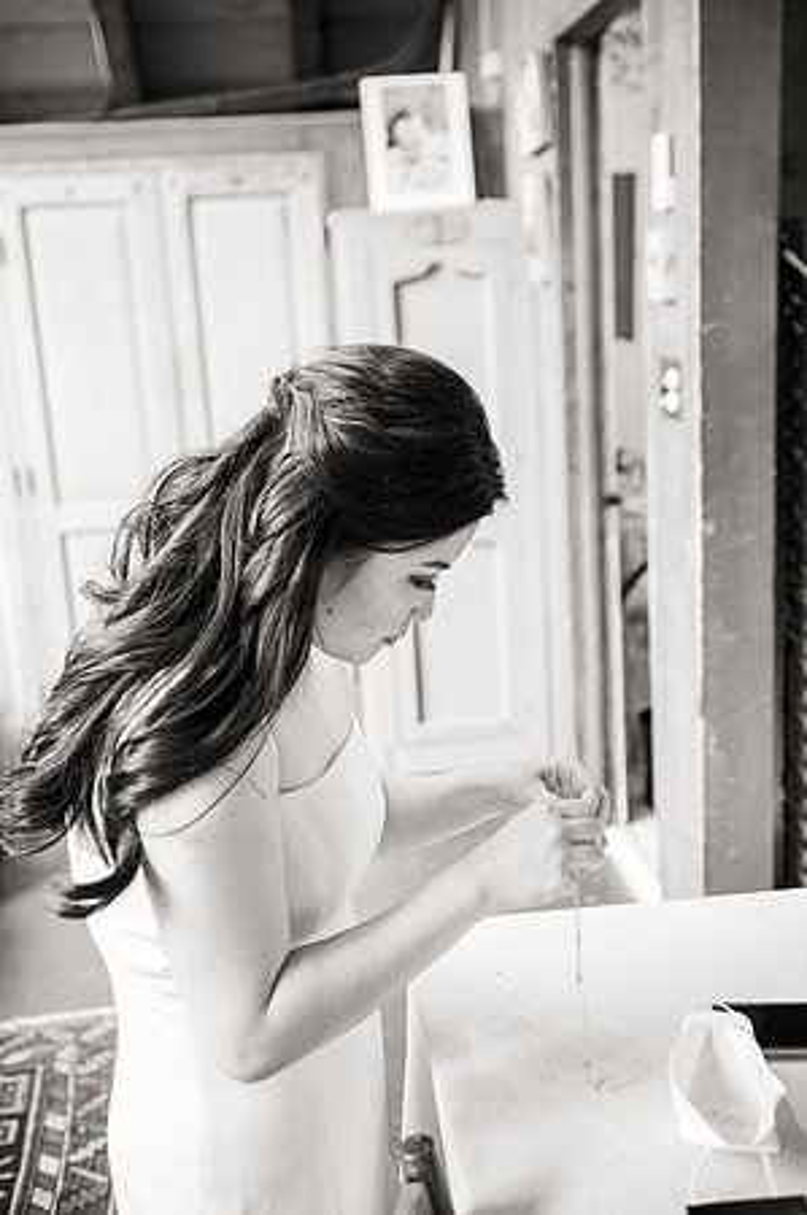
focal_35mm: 40
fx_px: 1348
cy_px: 608
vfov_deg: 48.5
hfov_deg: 33.3
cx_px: 404
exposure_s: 1/20
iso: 1000
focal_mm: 40
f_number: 2.8
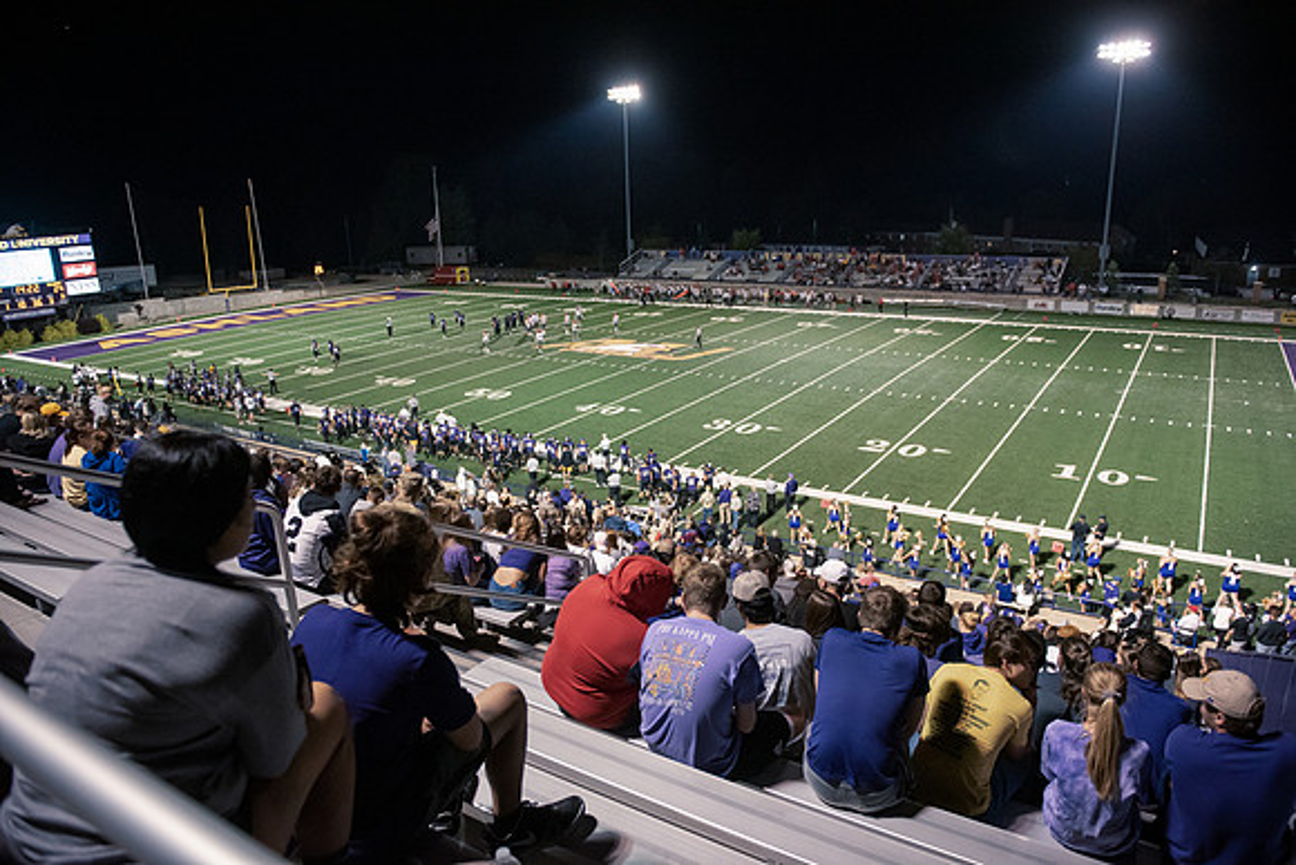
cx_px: 648
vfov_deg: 53.2
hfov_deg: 73.7
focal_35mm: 24
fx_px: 864
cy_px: 432
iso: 6400
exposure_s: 1/500
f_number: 3.2
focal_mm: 24
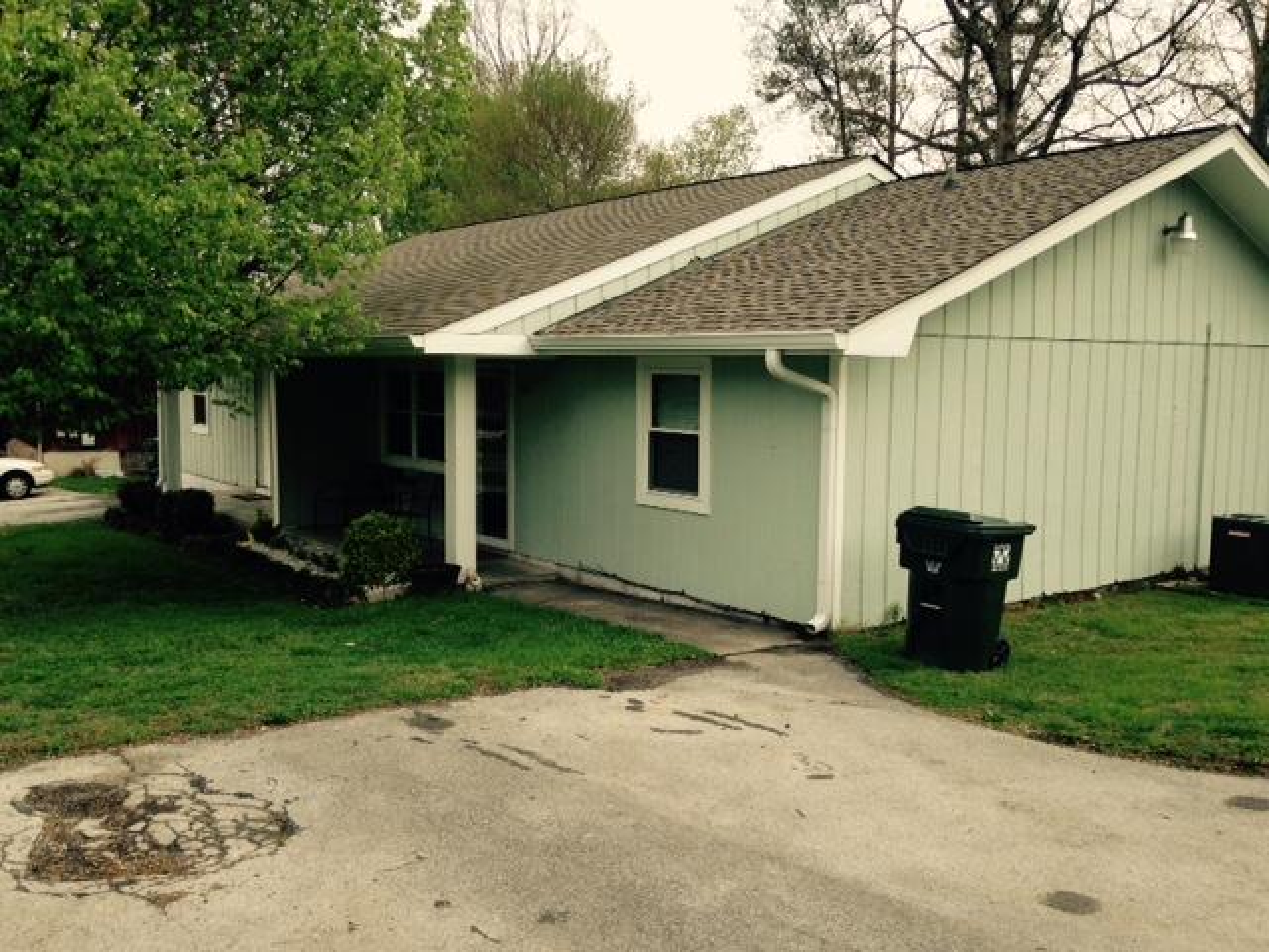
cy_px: 476
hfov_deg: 55.4
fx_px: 1210
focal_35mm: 33
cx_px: 634
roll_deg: +0.4
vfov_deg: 42.9
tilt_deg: -5.5
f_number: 2.4
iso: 50
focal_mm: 4.12
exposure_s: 1/733
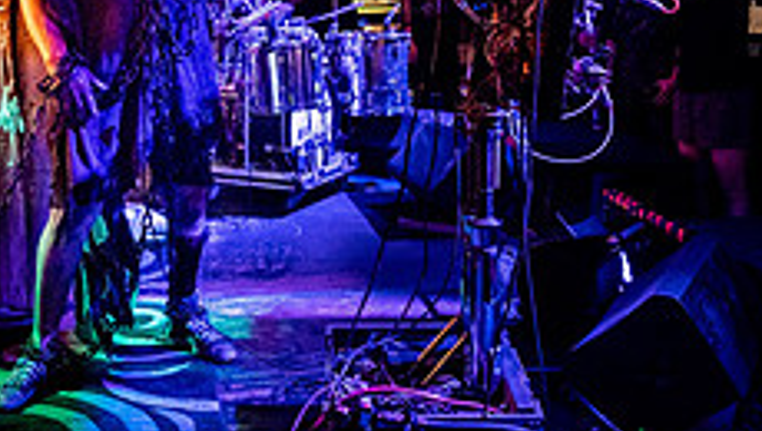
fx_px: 951
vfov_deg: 24.6
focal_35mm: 47
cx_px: 362
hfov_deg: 43.7
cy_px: 21
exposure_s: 1/200
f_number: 2.8
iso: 3200
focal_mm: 14
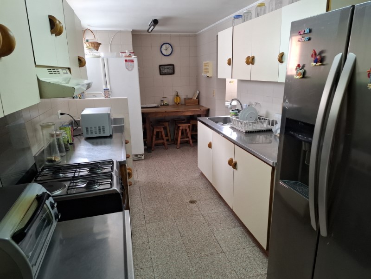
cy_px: 140
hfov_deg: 73.9
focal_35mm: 23
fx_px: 247
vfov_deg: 58.9
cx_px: 186
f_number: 1.8
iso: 200
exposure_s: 1/60
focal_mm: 5.54
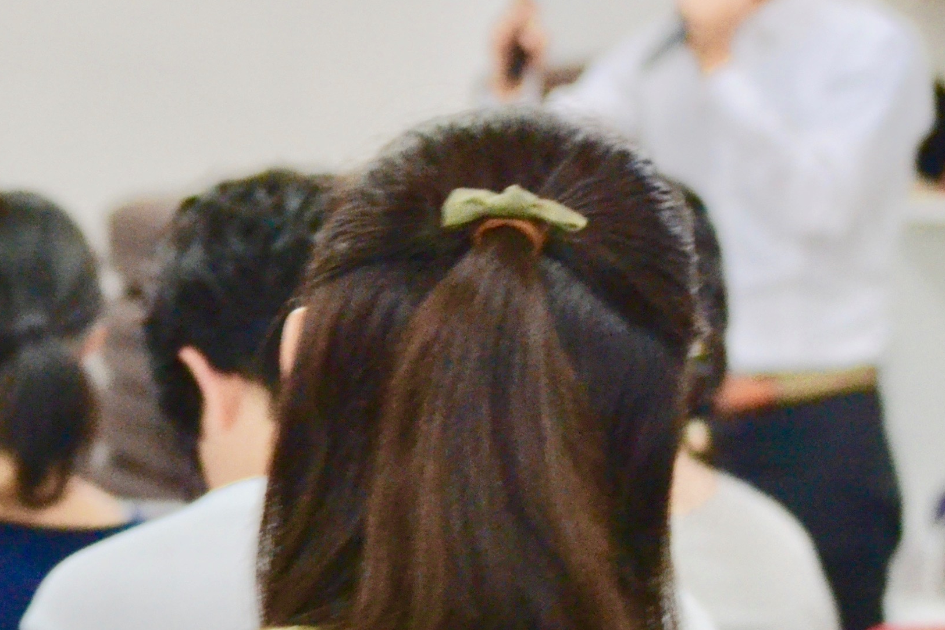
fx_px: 7257
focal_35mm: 276
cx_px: 143
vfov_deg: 5.0
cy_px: 321
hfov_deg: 7.4
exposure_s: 1/125
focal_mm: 65
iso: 1400
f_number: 4.2
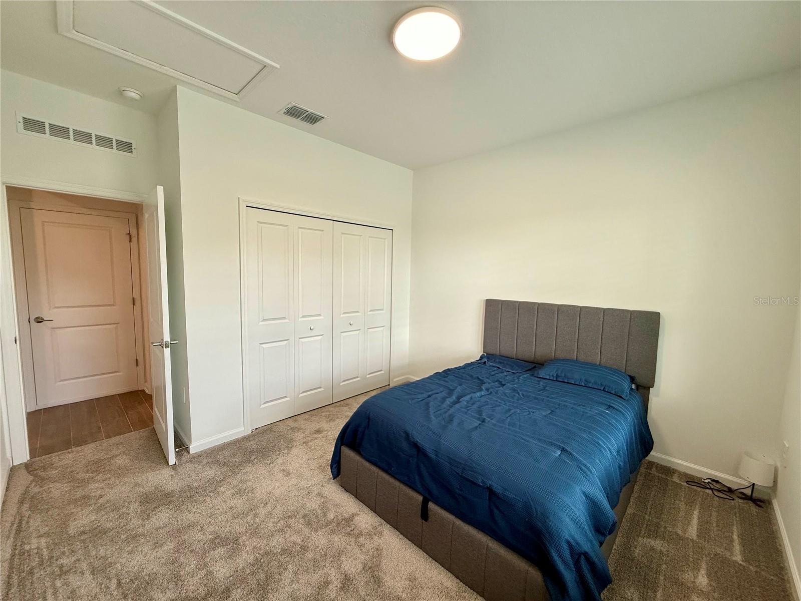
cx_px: 400
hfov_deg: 102.1
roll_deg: -1.2
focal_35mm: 14
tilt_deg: -5.1
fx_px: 324
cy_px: 300
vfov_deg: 85.7
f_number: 2.2
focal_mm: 2.22
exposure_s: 1/99
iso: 160
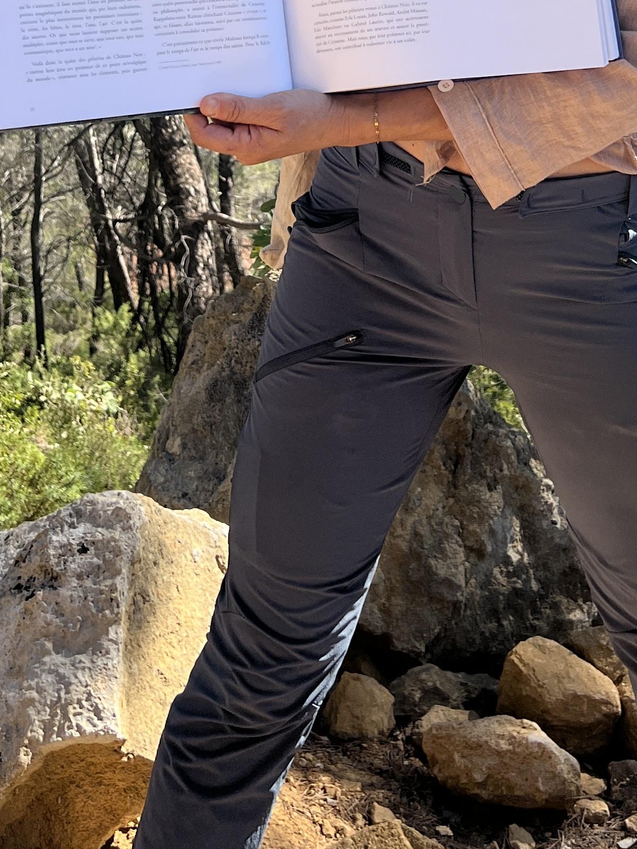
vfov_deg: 27.1
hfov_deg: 22.3
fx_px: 1619
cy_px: -66
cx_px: 336
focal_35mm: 66
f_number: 1.5
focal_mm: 5.7
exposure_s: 1/1808
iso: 50
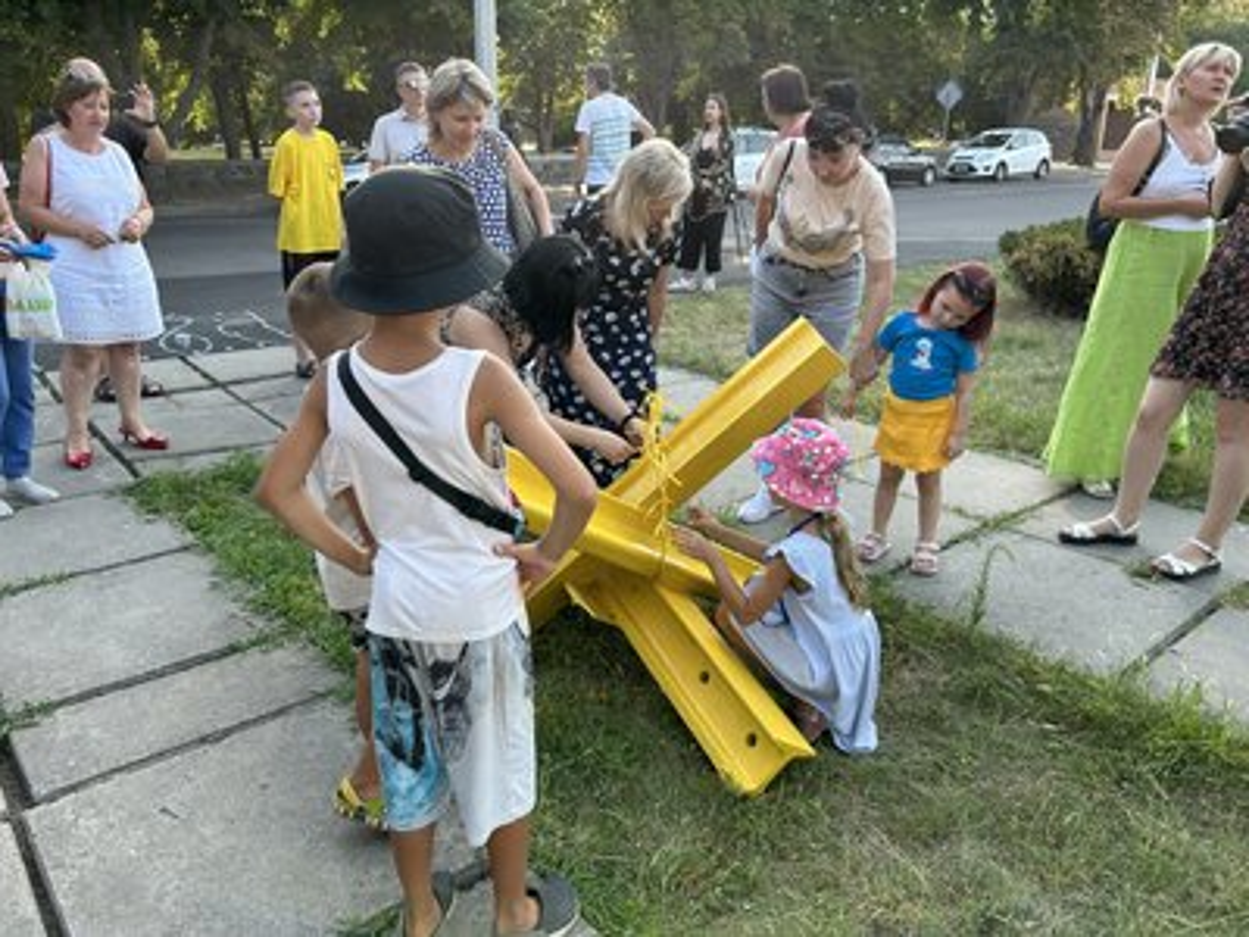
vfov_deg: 53.1
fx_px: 938
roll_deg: -0.6
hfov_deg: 67.3
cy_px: 468
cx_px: 624
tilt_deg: -17.8
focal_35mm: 26
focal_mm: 5.7
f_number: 1.5
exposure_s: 1/388
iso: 50
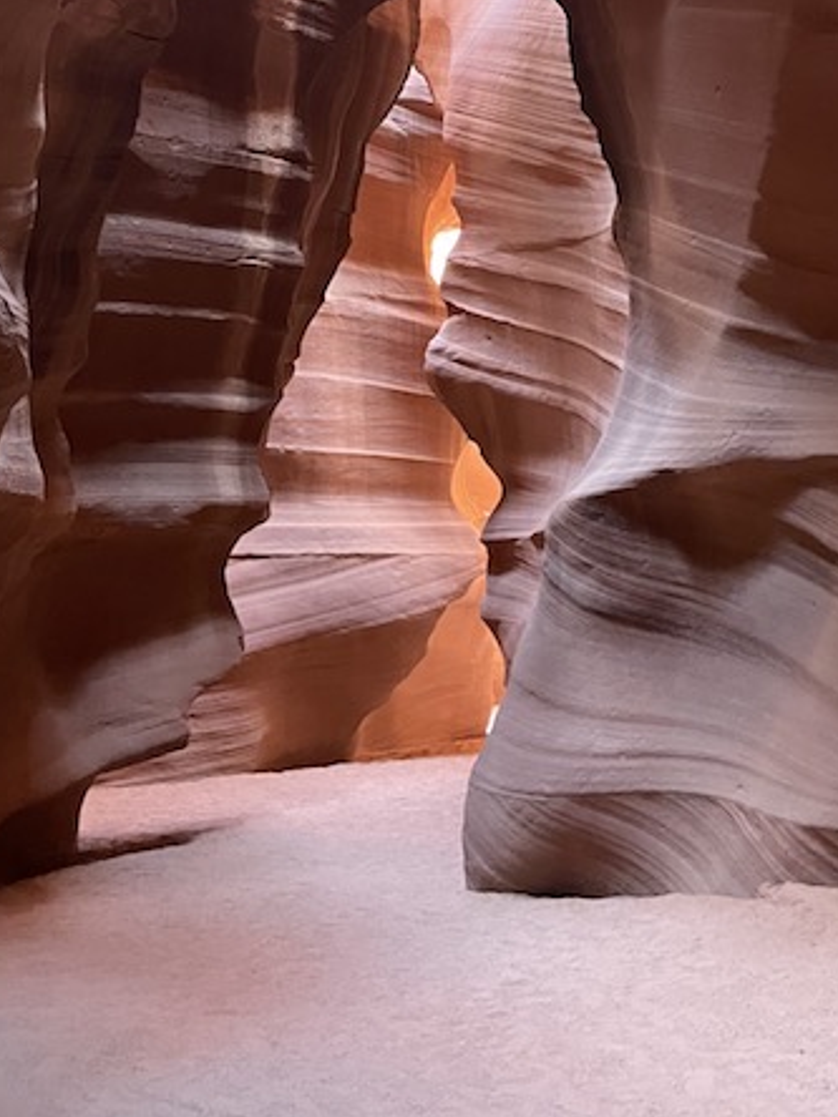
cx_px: 370
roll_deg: +1.2
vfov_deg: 39.8
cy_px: 174
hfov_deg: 32.2
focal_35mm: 45
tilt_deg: +15.6
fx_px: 1453
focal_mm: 4.2
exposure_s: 1/30
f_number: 1.6
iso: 640
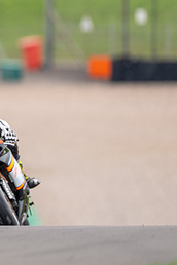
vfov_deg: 1.3
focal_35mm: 1628
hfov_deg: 0.8
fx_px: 12006
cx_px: -147
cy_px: 49
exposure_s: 1/500
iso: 160
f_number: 4.5
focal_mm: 600
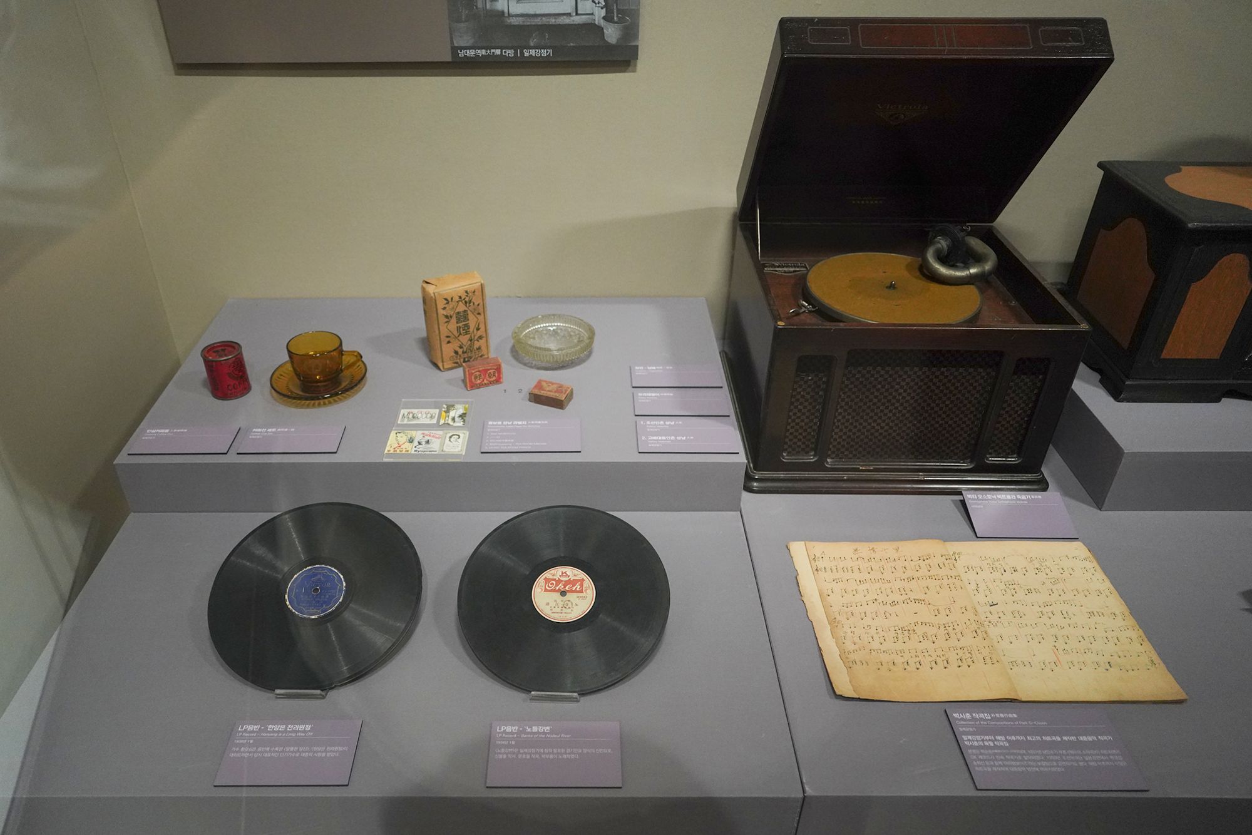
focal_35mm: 24
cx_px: 626
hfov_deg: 73.7
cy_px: 418
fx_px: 835
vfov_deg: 53.1
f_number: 2.8
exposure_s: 1/80
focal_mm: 24
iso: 3200
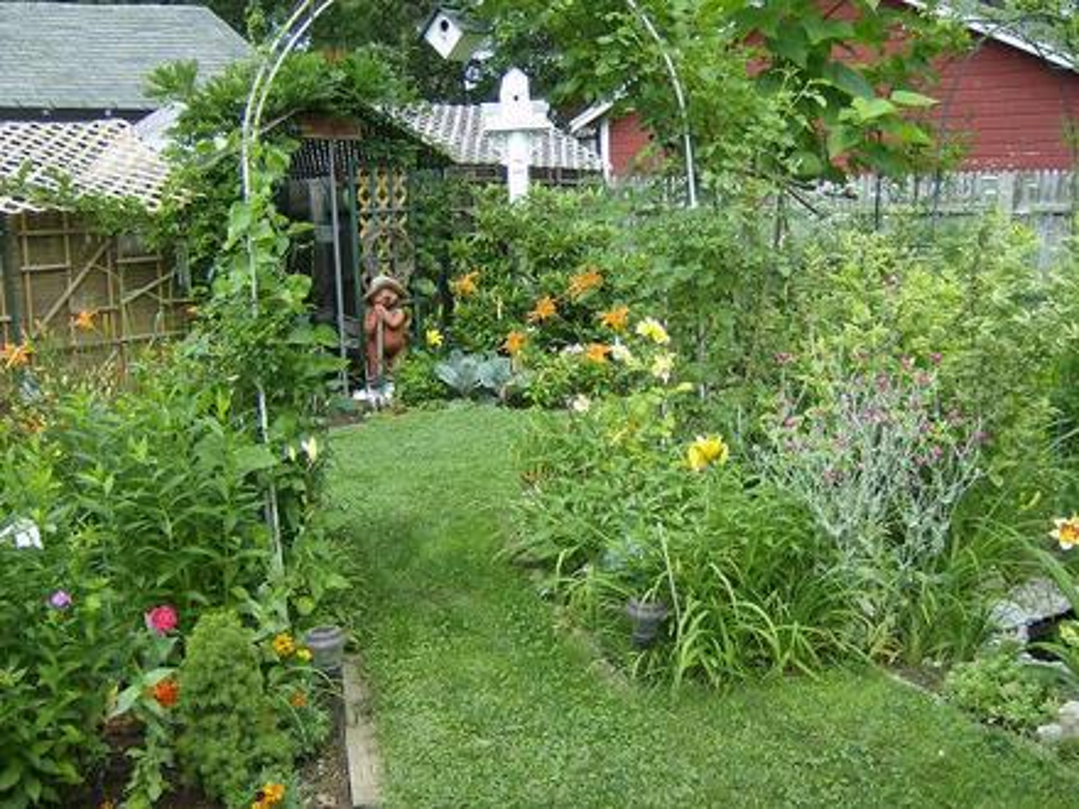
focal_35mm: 36
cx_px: 540
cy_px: 404
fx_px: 1122
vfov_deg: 39.7
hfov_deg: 51.4
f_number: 2.8
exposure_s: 1/329
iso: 100
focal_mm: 6
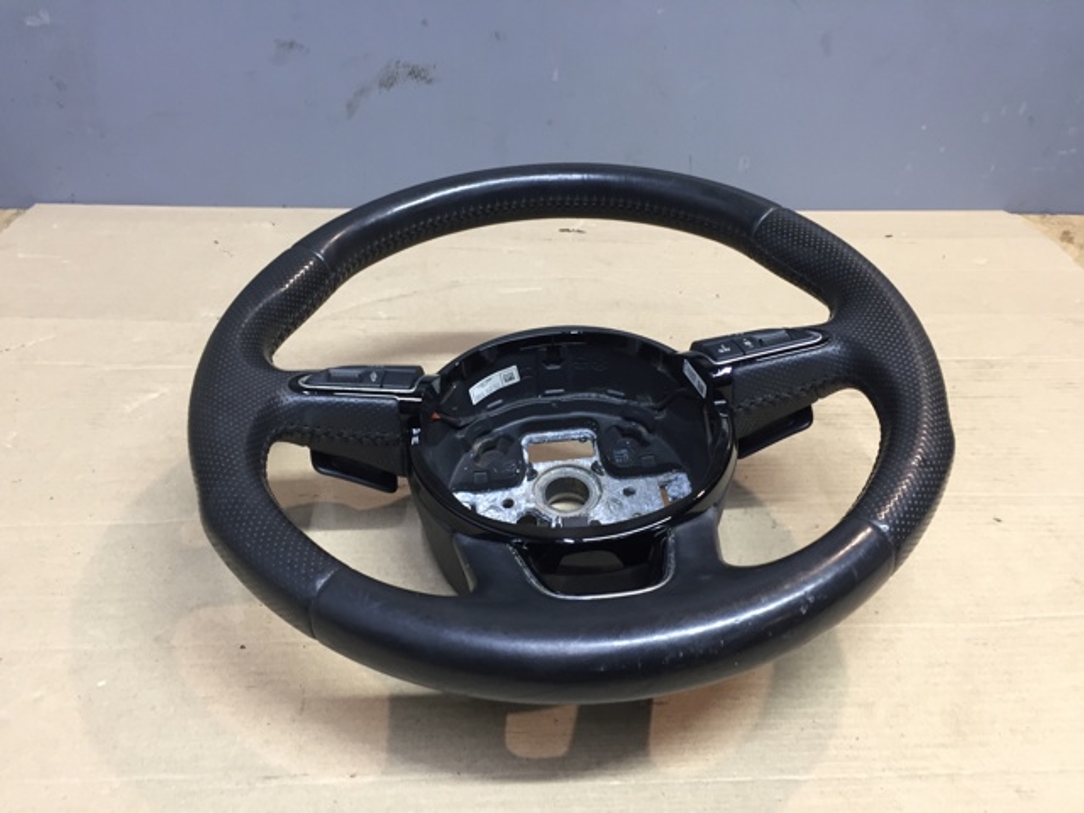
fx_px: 908
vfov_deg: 48.2
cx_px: 542
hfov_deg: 61.7
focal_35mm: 29
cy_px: 406
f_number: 2.2
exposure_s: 1/33
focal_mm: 4.15
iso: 125
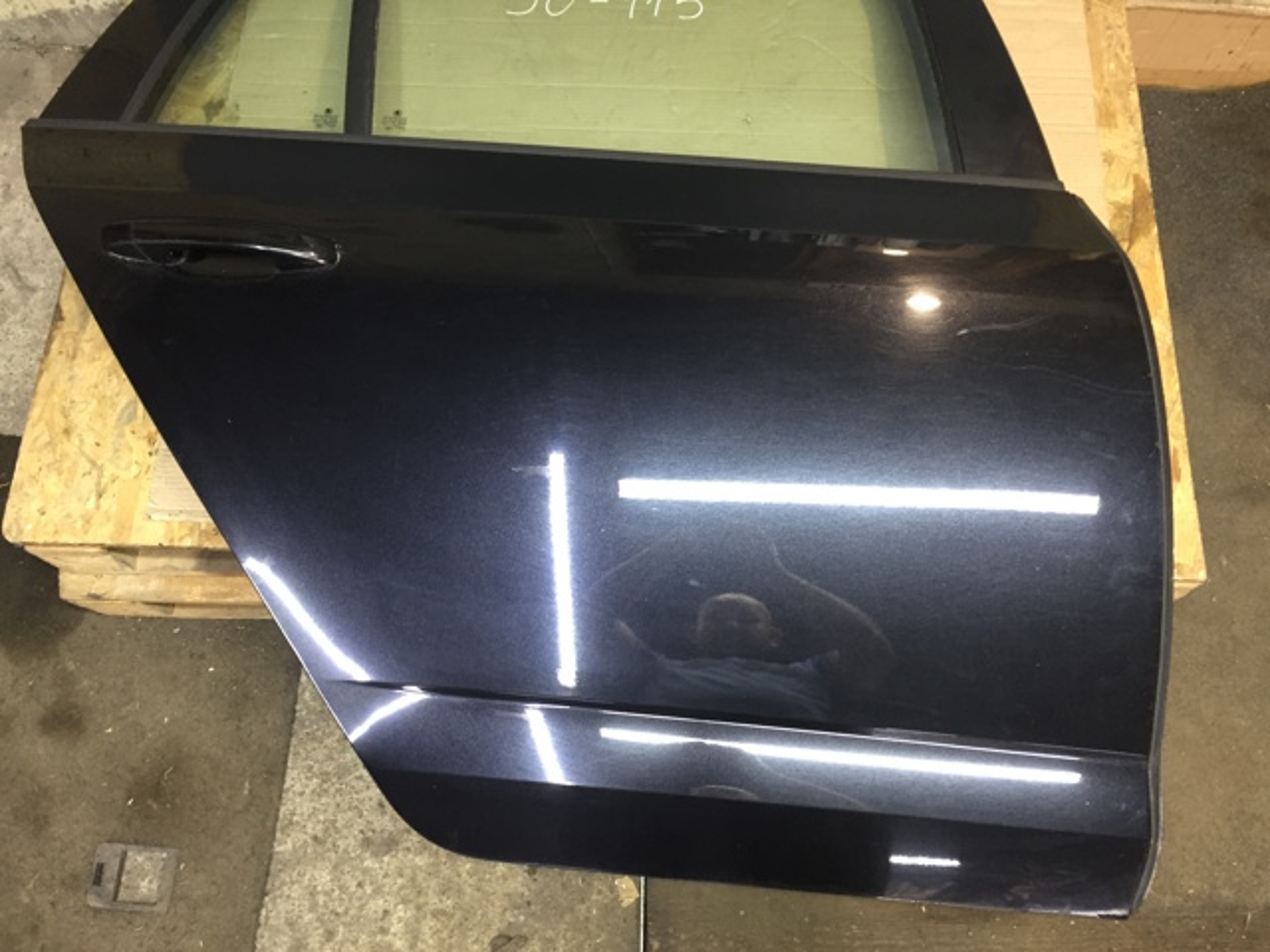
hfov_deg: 61.7
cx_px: 635
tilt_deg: -71.9
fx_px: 1064
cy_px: 476
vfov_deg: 48.2
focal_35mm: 29
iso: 160
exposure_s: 1/33
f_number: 2.2
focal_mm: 4.15
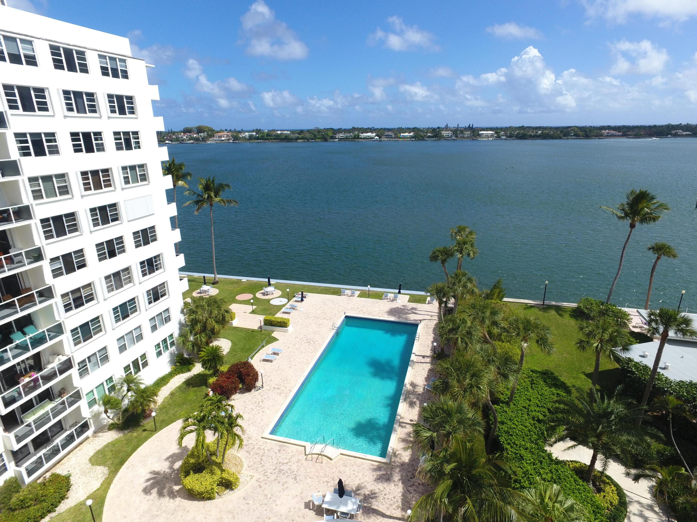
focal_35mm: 20
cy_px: 261
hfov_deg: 81.7
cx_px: 348
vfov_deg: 66.0
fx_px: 403
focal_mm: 3.61
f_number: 2.8
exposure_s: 1/986
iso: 100
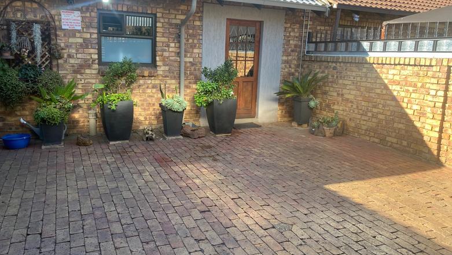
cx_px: 222
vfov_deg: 40.2
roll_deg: -3.0
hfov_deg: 66.0
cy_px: 118
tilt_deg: -11.1
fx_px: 348
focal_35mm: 29
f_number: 1.8
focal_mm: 4.25
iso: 32
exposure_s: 1/216
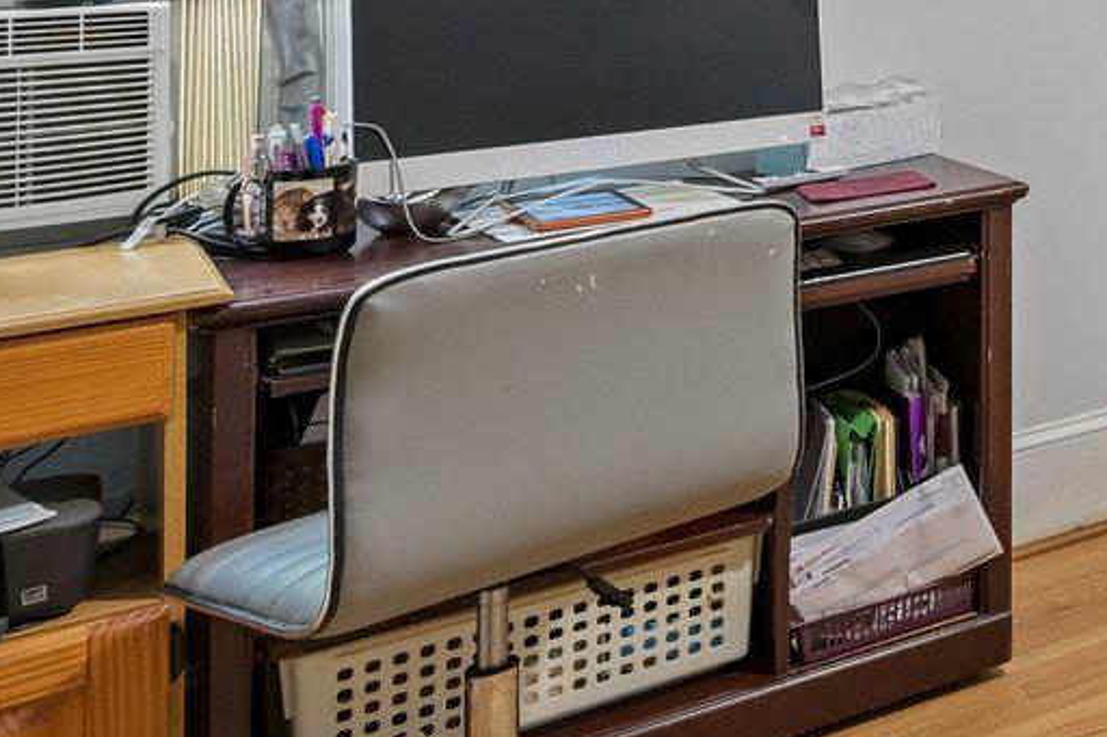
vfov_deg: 21.9
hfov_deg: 21.5
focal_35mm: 56
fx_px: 1721
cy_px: -202
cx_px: 2032
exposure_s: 1/5
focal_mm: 14
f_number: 8
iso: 400
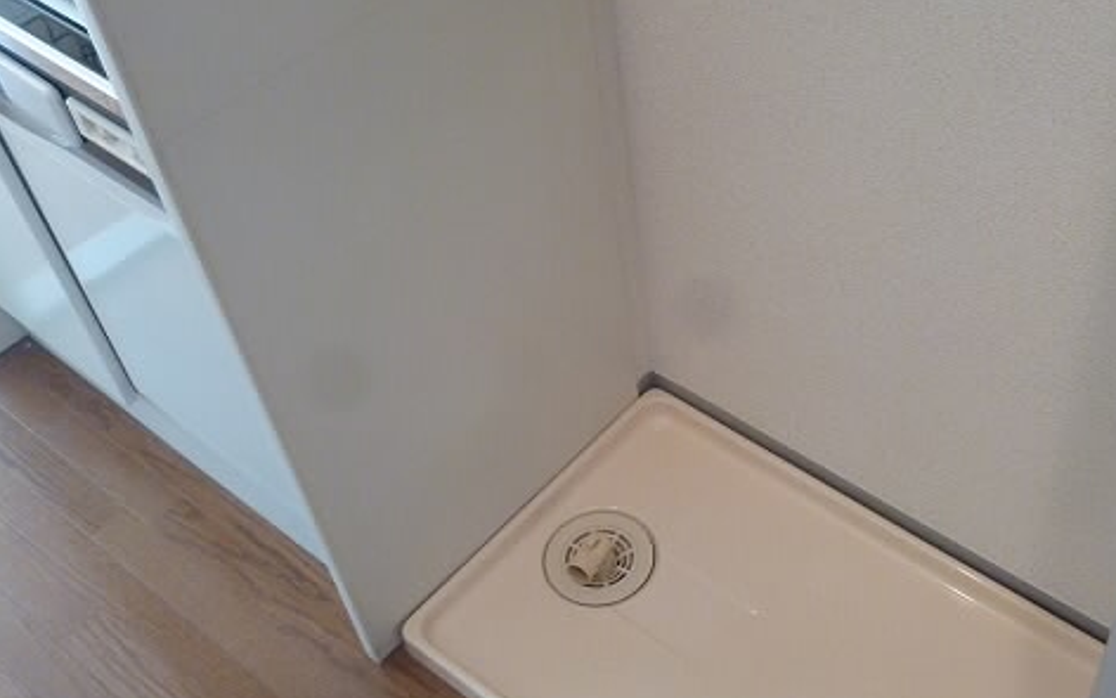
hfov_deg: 44.6
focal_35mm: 44
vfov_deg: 29.2
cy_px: 332
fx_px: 1338
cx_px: 745
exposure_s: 1/60
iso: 400
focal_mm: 5
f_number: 3.1
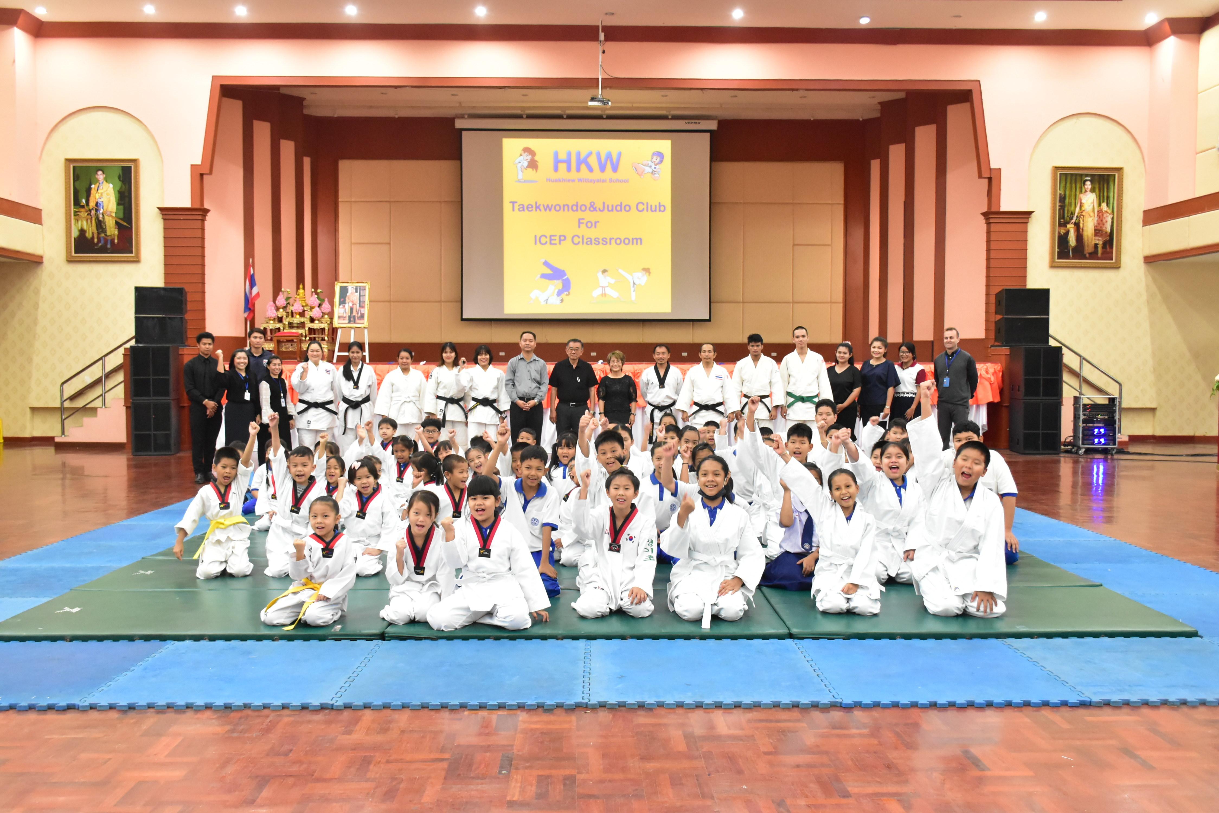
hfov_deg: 57.2
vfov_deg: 40.0
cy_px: 406
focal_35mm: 33
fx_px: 1118
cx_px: 610
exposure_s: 1/40
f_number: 5.6
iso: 4000
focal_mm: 22
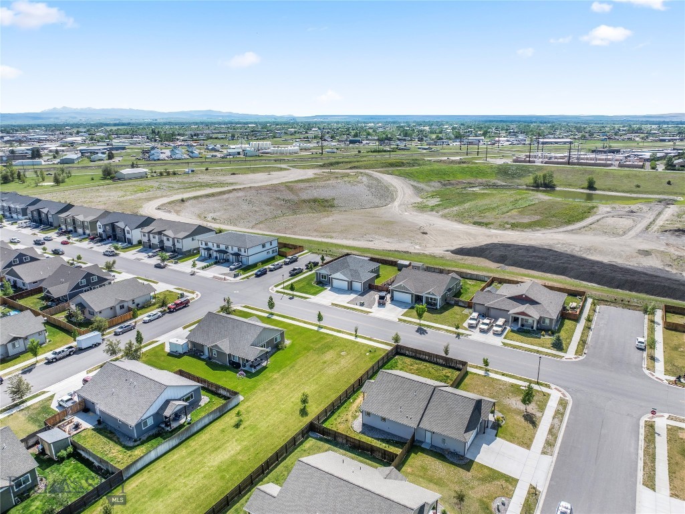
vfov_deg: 56.8
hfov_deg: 71.6
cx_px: 342
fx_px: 475
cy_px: 257
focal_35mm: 24
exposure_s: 1/3200
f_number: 2.8
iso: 120
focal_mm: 12.29
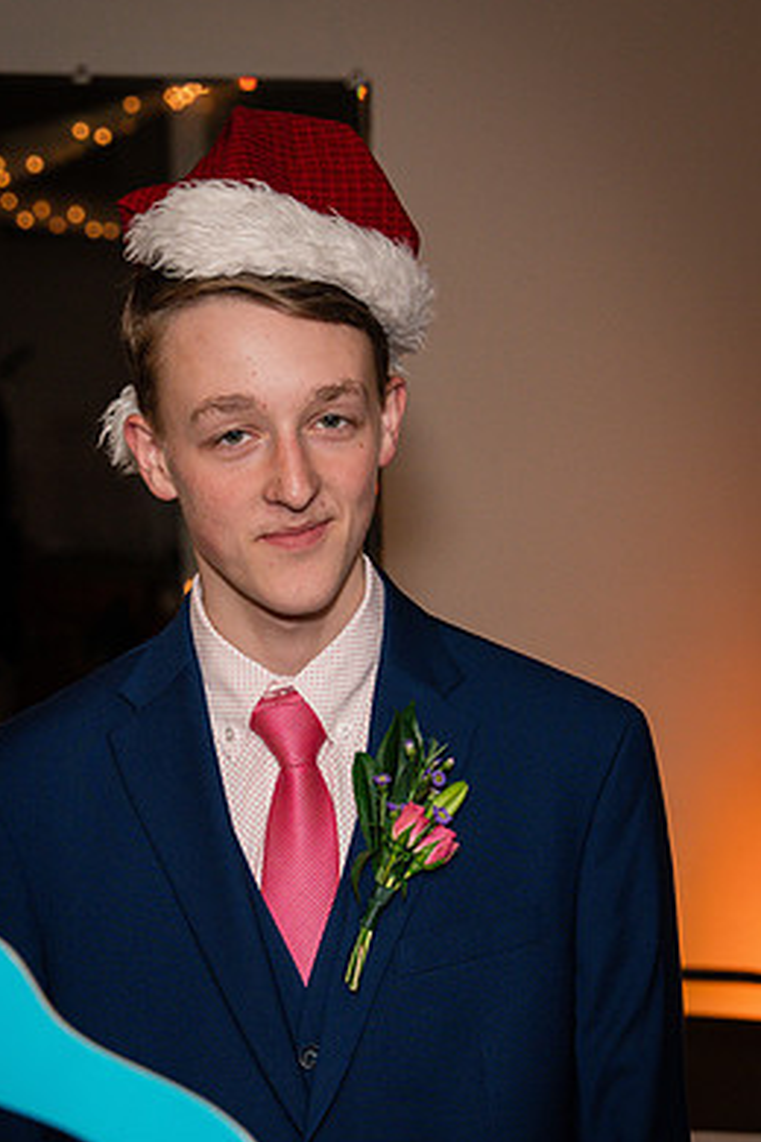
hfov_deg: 11.3
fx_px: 3836
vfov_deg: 16.9
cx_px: 276
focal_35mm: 121
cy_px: 638
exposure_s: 1/250
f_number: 5
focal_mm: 70
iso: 400
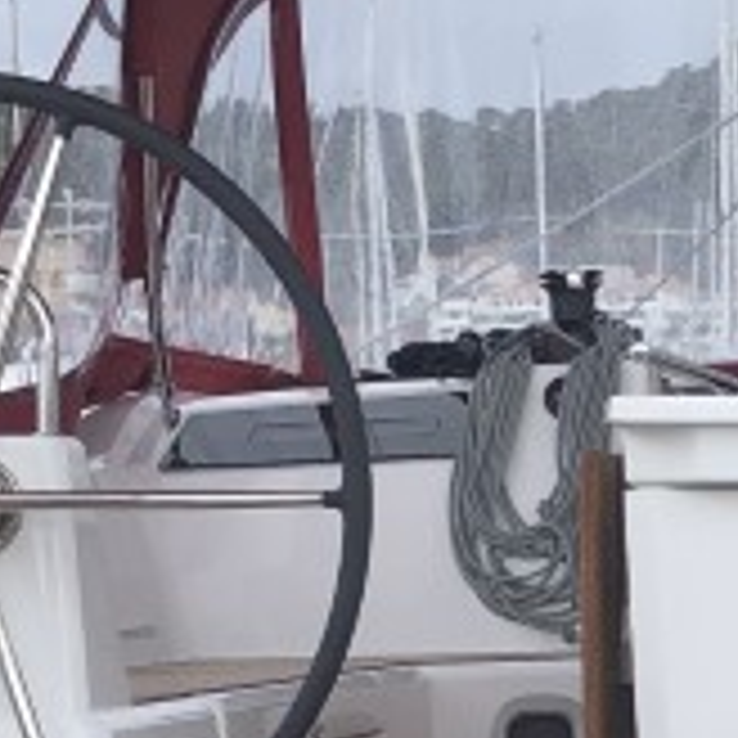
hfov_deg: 11.2
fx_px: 3739
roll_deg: +0.0
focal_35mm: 155
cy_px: 1098
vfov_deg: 10.9
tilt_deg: -7.1
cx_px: 711
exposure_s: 1/571
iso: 20
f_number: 1.8
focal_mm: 3.99
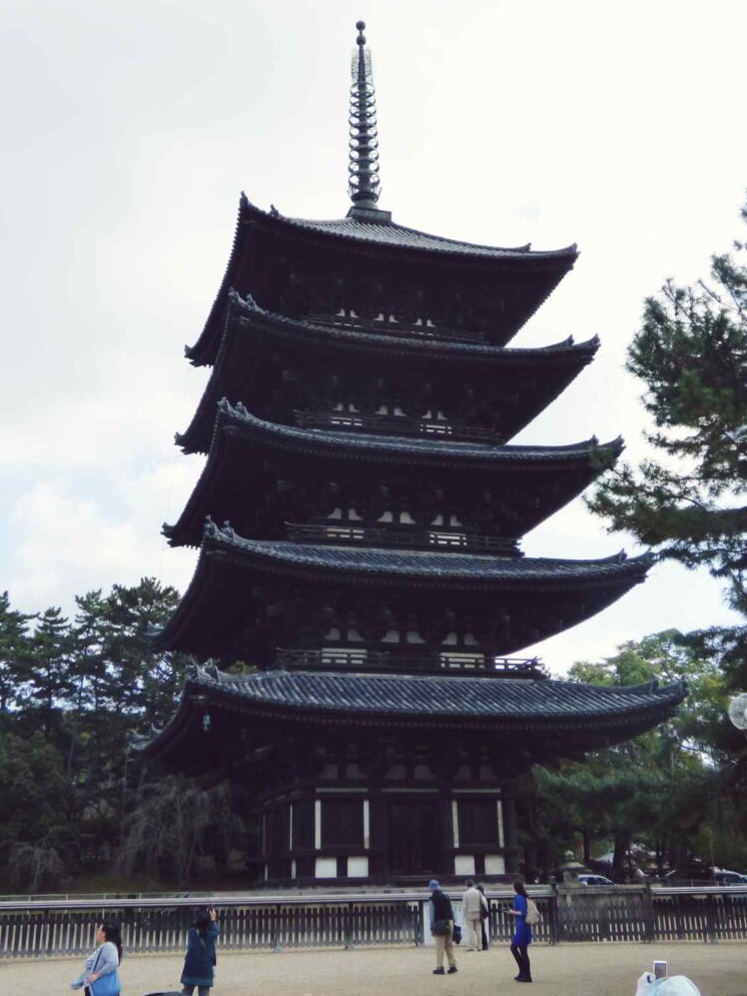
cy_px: 485
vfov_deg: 52.6
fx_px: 1007
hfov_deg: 40.7
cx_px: 383
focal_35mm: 35
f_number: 3.4
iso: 160
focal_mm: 5.97
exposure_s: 1/640
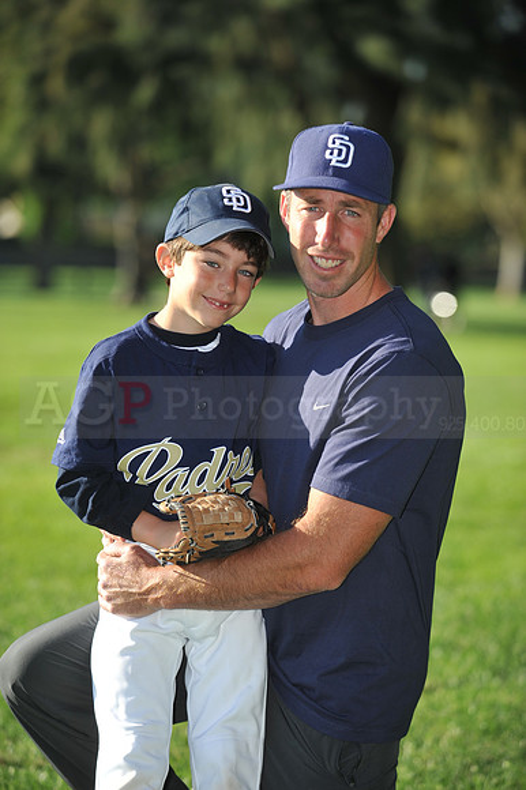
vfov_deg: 14.2
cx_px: 263
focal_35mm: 145
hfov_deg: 9.5
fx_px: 3181
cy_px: 395
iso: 200
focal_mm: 145
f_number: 4
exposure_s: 1/1250
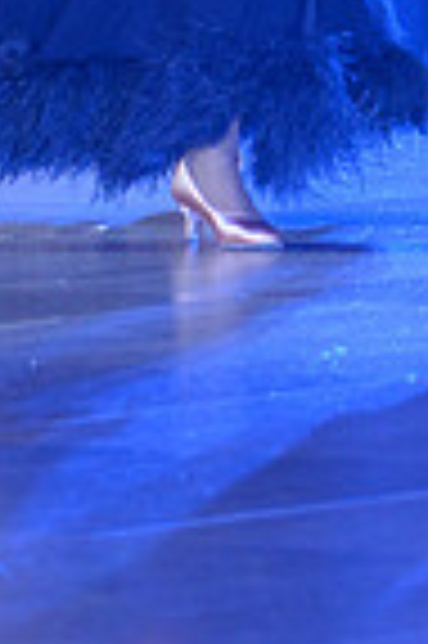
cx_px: 489
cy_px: -491
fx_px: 14461
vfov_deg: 2.5
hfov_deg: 1.7
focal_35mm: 809
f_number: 5
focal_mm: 200
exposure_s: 1/250
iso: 4000
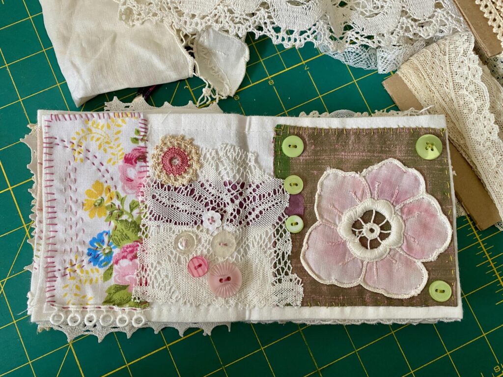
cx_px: 252
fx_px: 378
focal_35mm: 26
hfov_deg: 67.3
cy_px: 188
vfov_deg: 53.1
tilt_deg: -83.2
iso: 320
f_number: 1.8
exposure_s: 1/60
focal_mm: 4.25
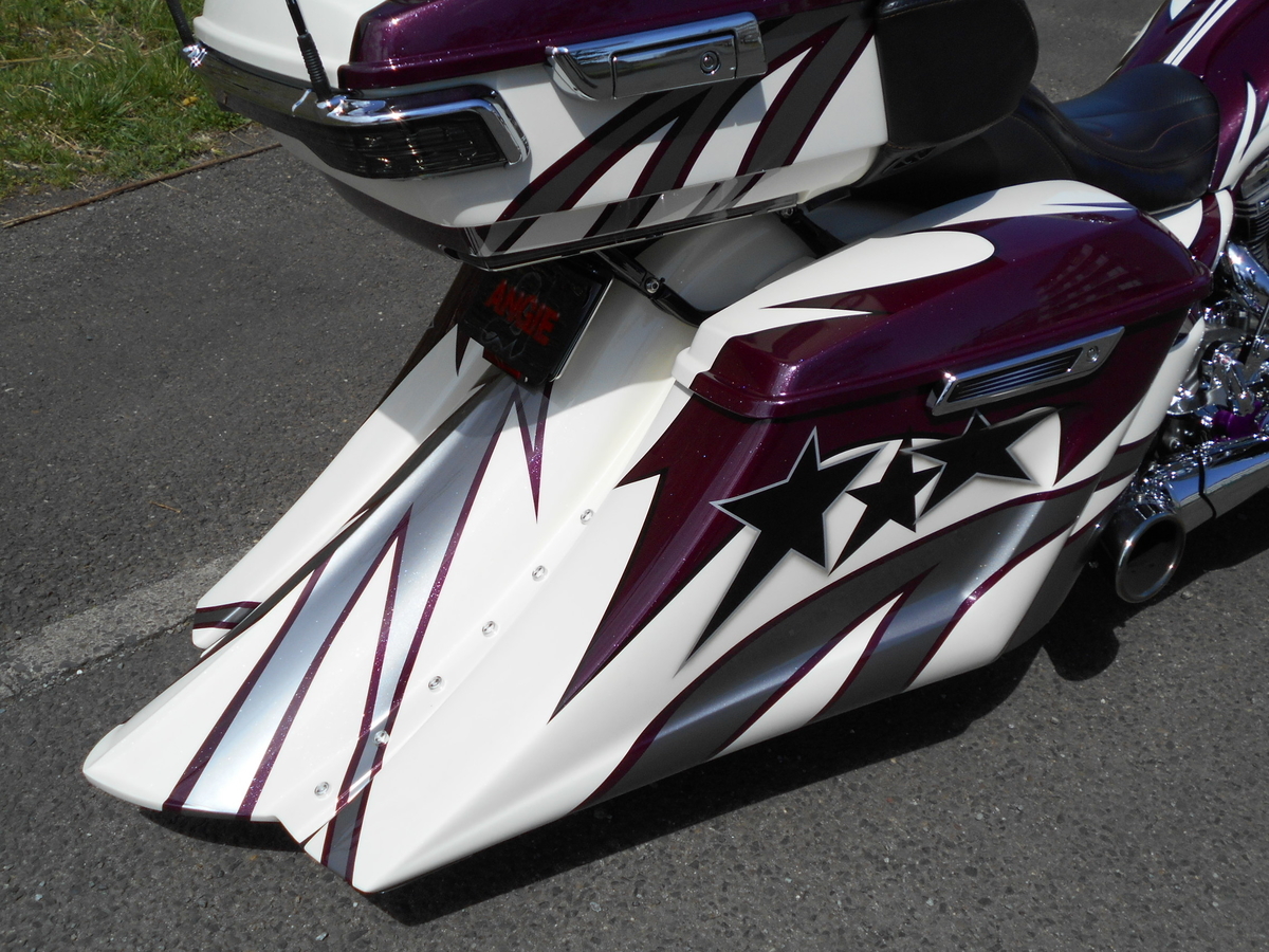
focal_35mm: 39
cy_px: 476
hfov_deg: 47.9
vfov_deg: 36.8
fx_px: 1430
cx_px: 634
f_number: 3.9
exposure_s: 1/1600
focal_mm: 6.7
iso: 80
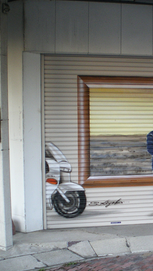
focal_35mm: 59
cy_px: 140
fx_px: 425
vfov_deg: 35.4
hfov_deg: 19.6
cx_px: 166
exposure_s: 1/50
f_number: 3.1
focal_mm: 6.3
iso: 125
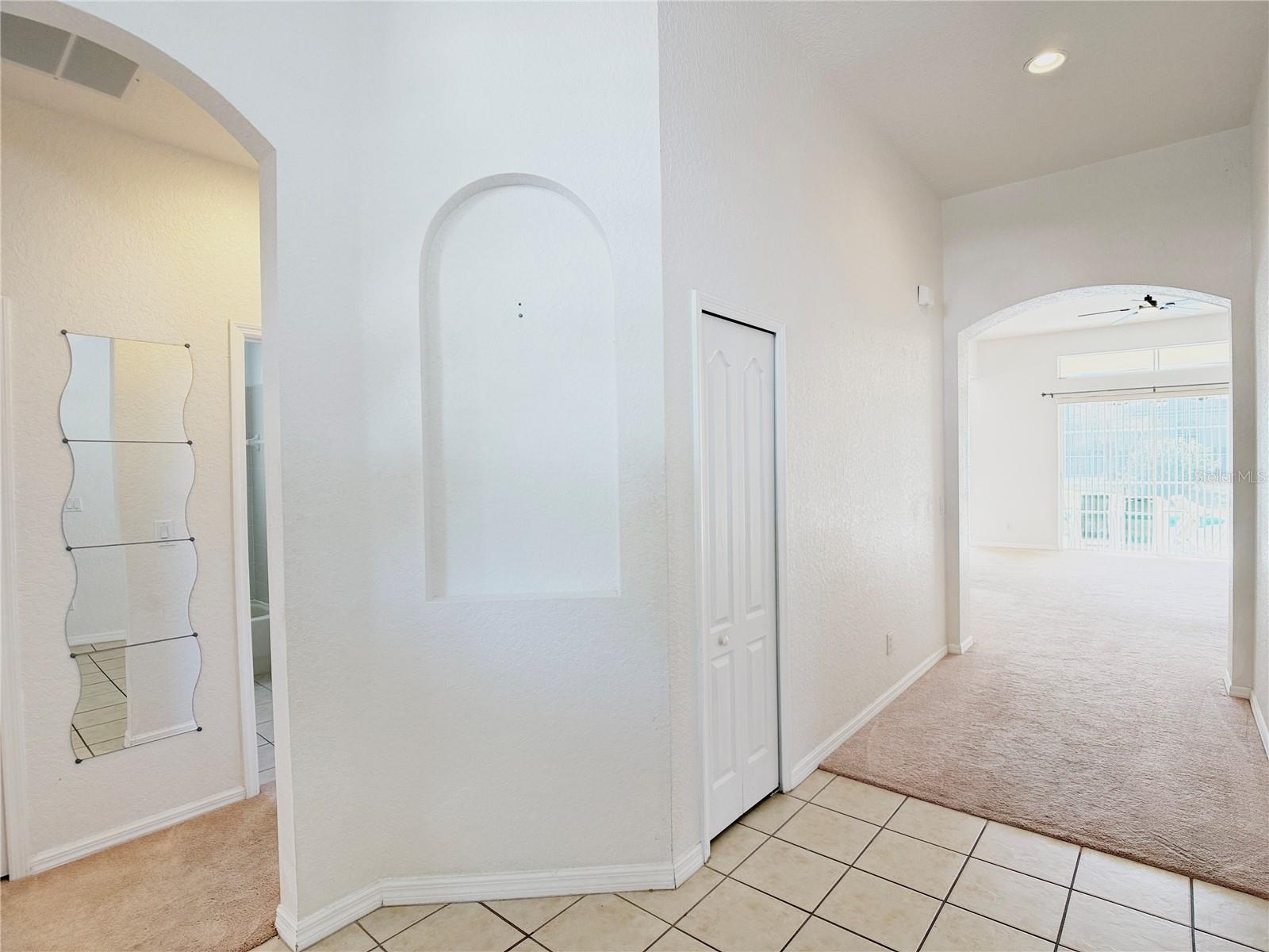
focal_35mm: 24
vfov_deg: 56.8
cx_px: 634
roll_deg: +0.9
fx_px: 880
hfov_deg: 71.6
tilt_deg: -1.0
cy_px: 476
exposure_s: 1/229
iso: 160
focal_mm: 6.76
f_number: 1.78
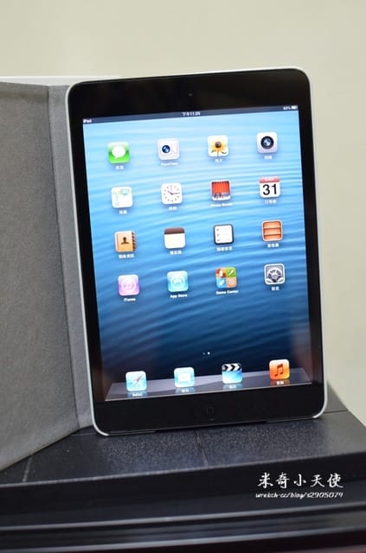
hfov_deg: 25.6
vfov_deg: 37.9
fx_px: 805
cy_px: 276
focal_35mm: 52
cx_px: 183
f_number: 3.2
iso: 1600
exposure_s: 1/60
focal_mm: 35
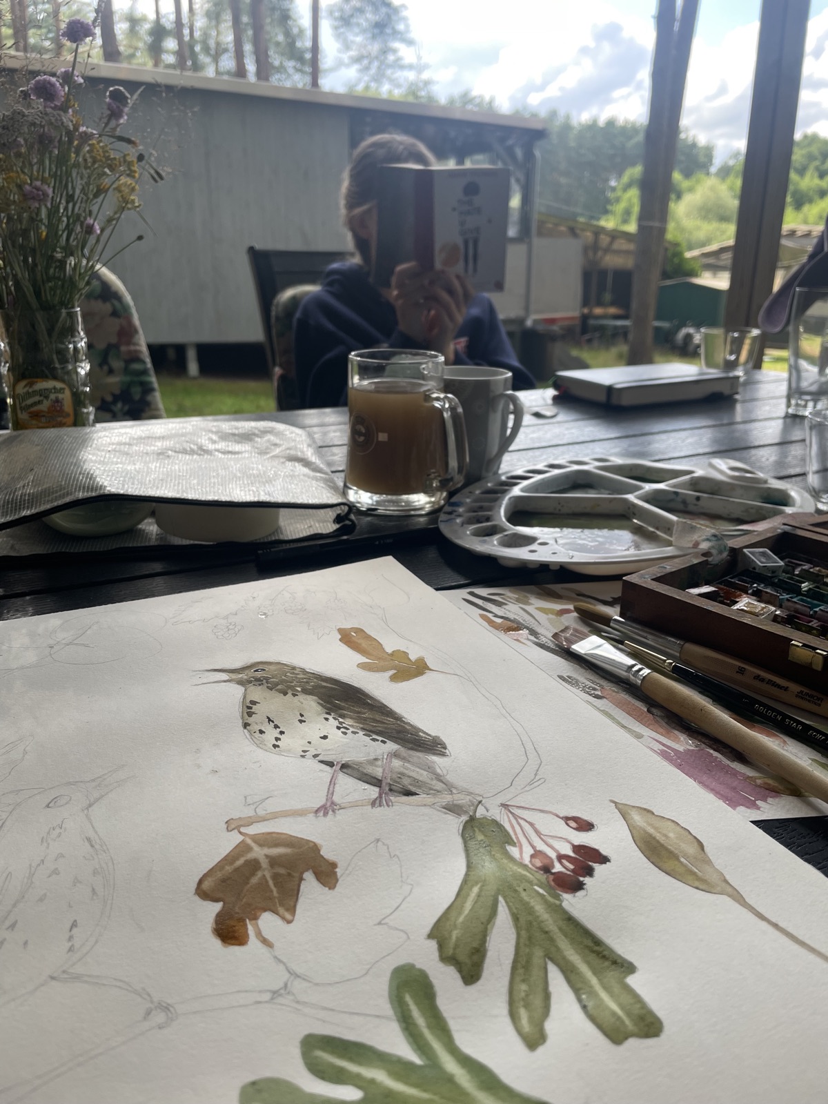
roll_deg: +0.1
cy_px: 552
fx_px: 829
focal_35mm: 26
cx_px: 414
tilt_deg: -19.0
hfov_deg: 53.1
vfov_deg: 67.3
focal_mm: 4.2
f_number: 1.6
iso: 32
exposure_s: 1/487
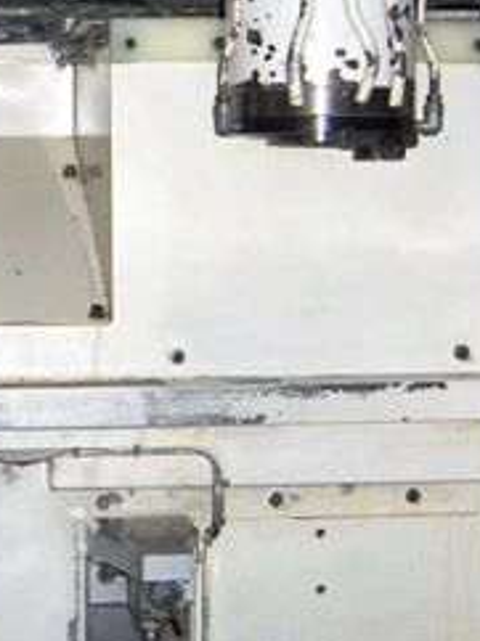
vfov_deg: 19.1
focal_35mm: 103
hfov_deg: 14.0
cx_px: -44
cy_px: 275
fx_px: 1908
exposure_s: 1/60
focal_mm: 8
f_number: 2.8
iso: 100
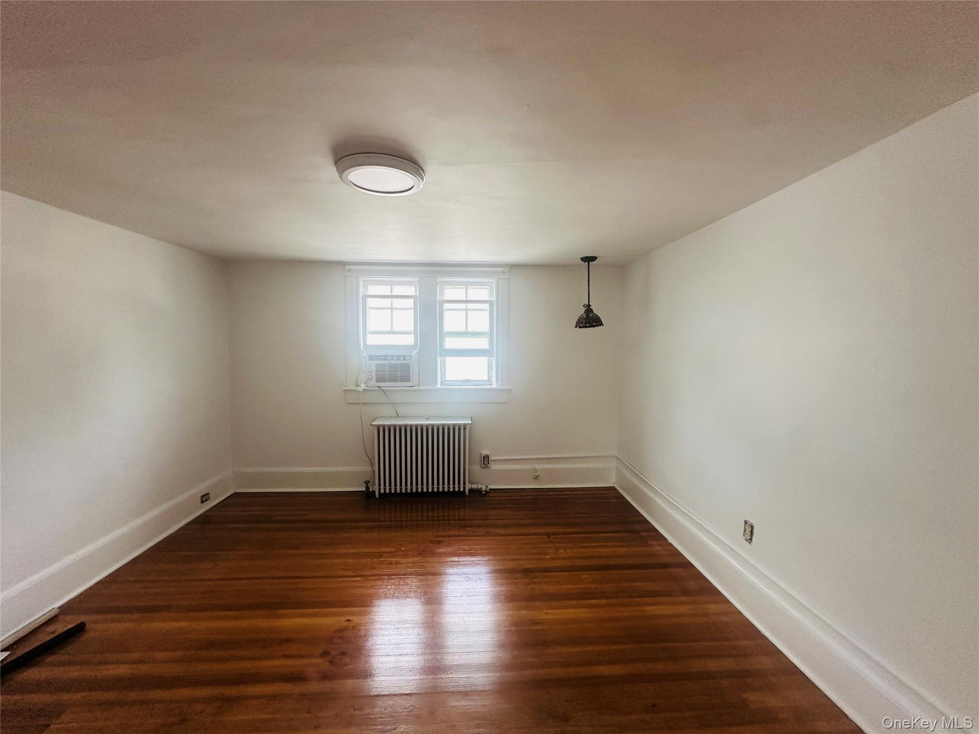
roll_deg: -2.0
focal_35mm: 14
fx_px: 396
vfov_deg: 85.7
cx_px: 490
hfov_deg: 102.1
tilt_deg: -1.7
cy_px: 367
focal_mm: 2.22
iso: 160
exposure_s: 1/99
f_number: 2.2
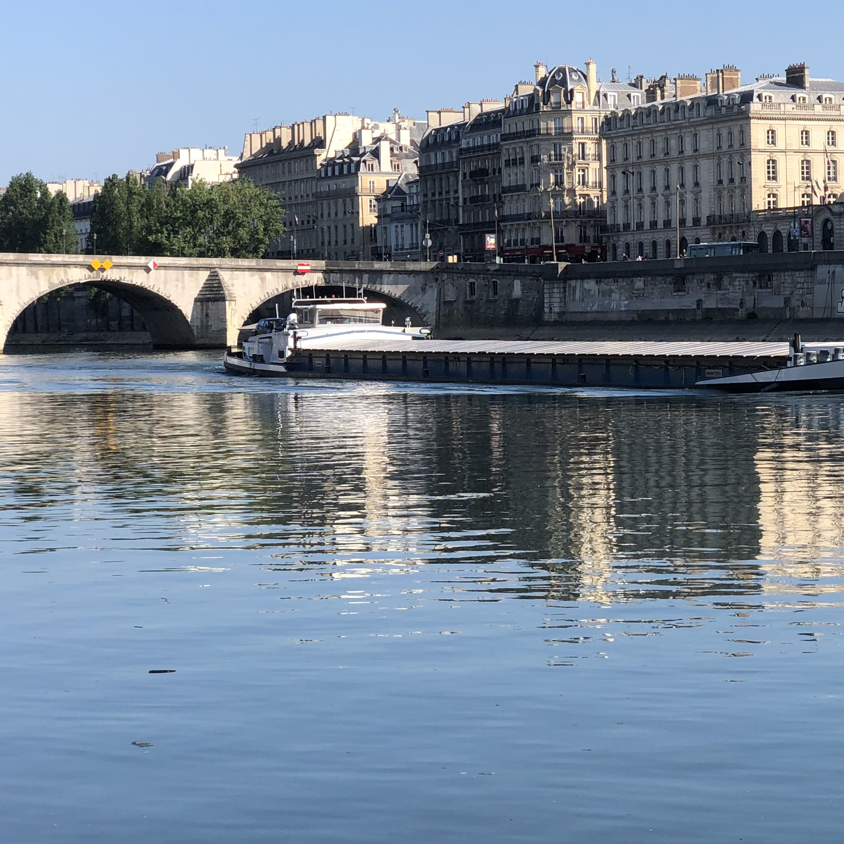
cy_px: 355
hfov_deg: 17.2
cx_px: 847
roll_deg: +1.7
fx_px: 2731
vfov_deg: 17.6
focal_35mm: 99
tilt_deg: -1.0
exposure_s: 1/810
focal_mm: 6
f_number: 2.4
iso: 16
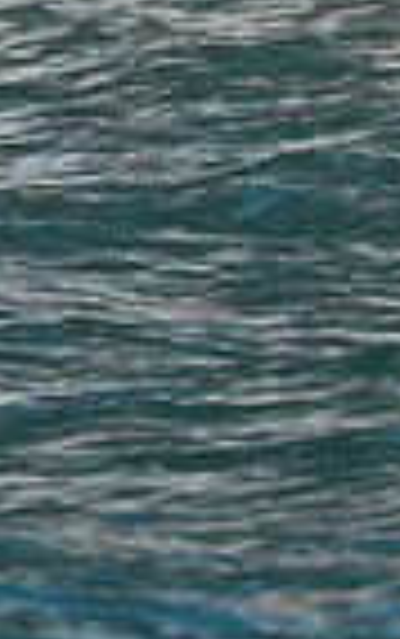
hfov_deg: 1.6
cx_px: 249
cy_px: -630
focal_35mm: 832
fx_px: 14483
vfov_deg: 2.5
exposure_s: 1/800
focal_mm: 200
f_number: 10
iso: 280
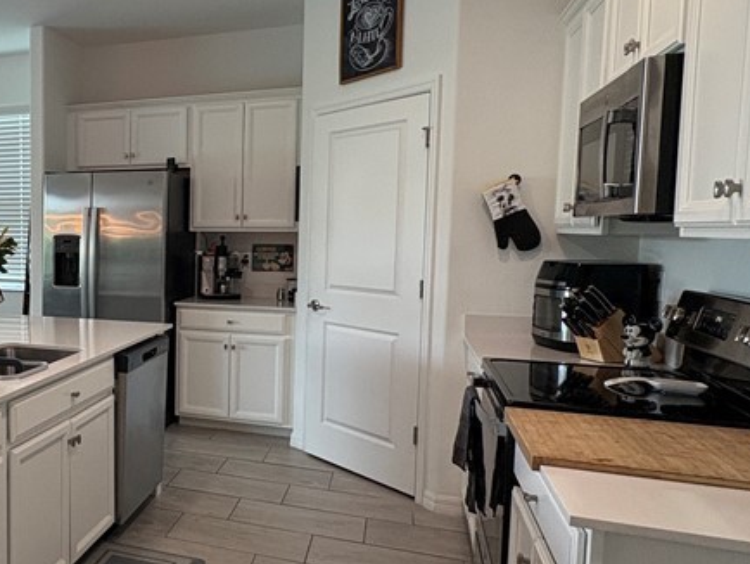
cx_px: 85
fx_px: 715
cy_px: 289
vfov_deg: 43.0
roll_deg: +0.0
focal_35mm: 33
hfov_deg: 49.7
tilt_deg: -5.4
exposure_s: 1/91
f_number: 2.2
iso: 200
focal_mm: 2.22
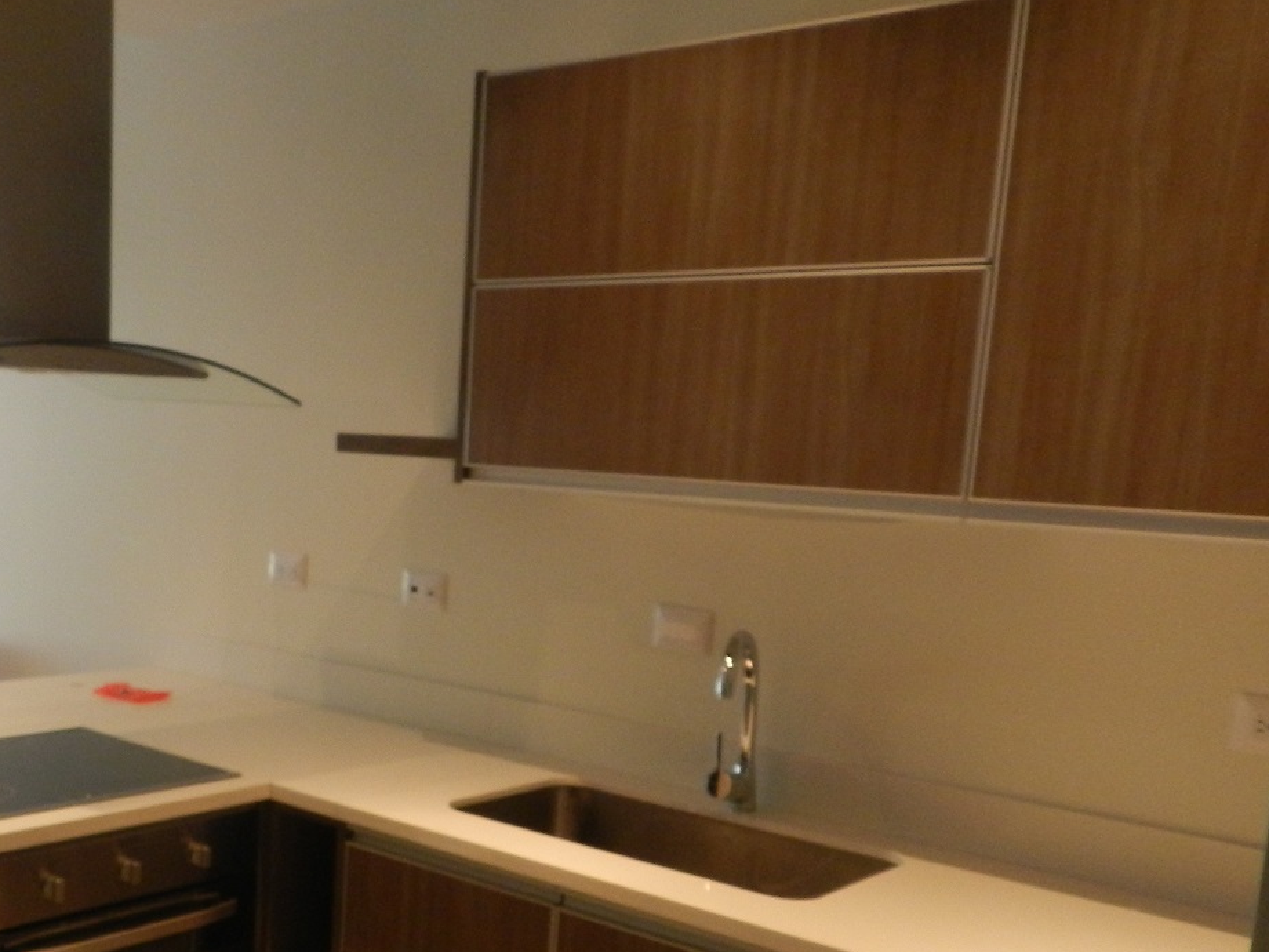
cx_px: 363
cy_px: 683
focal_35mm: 40
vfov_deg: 35.4
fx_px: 1466
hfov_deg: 45.6
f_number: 3.4
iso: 400
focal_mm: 4
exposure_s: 1/20
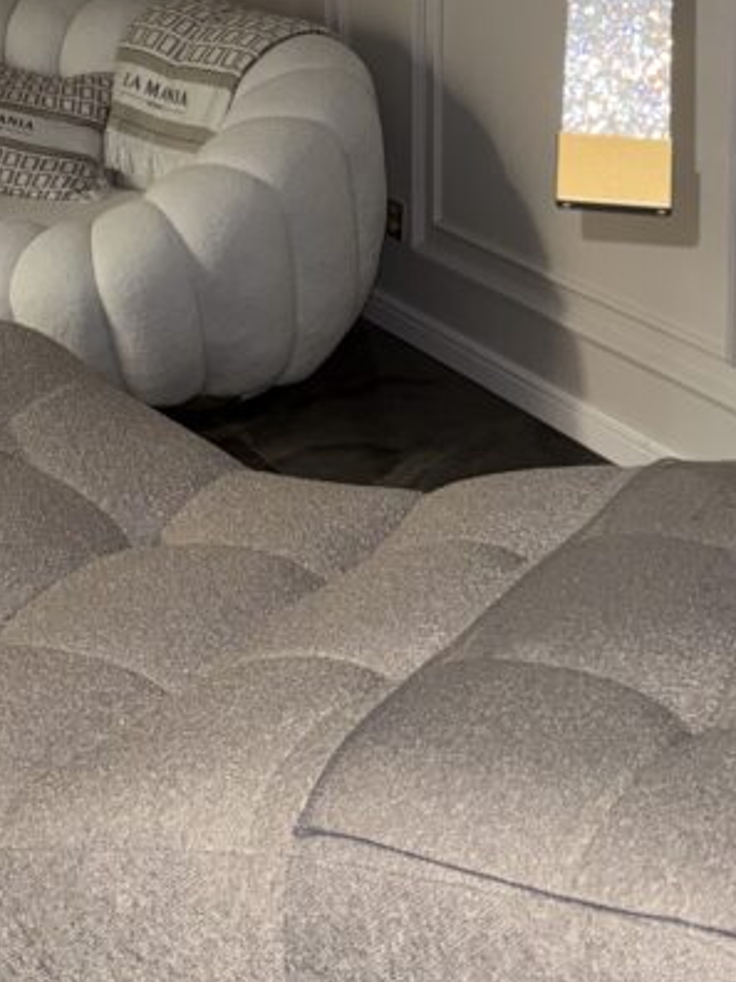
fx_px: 1758
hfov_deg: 23.4
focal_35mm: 62
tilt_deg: -6.9
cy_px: -64
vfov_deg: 28.7
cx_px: 186
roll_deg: -0.4
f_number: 1.78
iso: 80
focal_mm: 6.76
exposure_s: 1/4
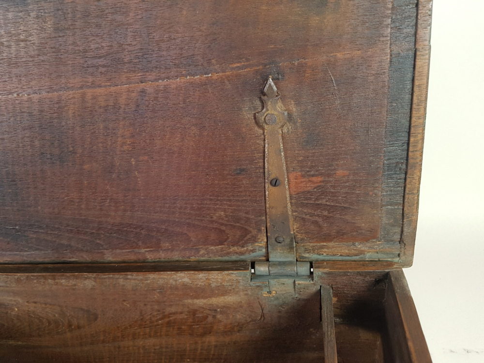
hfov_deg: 67.3
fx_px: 364
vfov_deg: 53.1
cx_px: 242
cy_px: 182
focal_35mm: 26
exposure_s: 1/33
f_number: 1.7
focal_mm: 4.2
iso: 160
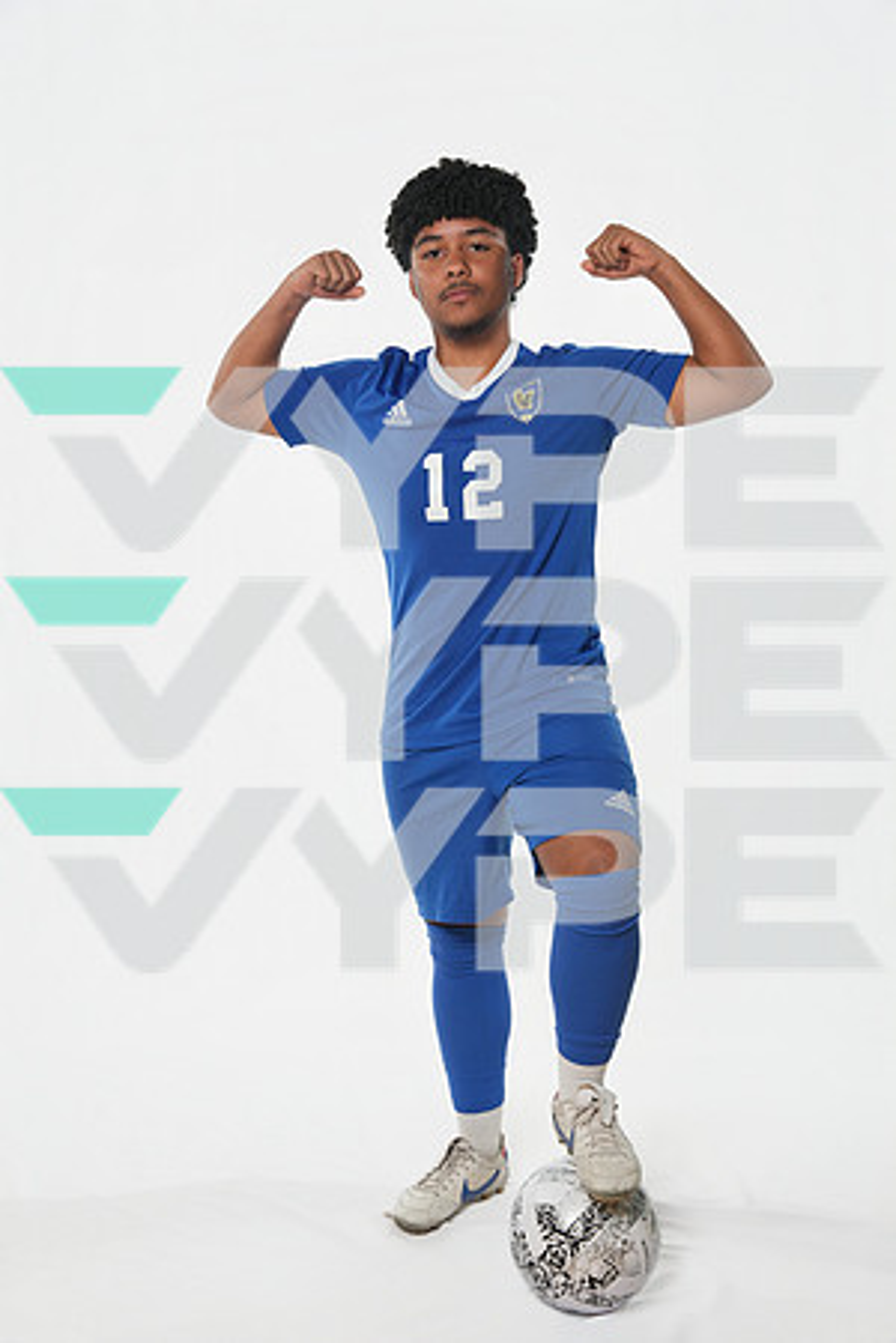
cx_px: 448
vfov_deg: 39.1
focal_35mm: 51
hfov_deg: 26.6
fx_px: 1893
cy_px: 672
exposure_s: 1/125
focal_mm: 50.7
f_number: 8
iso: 500
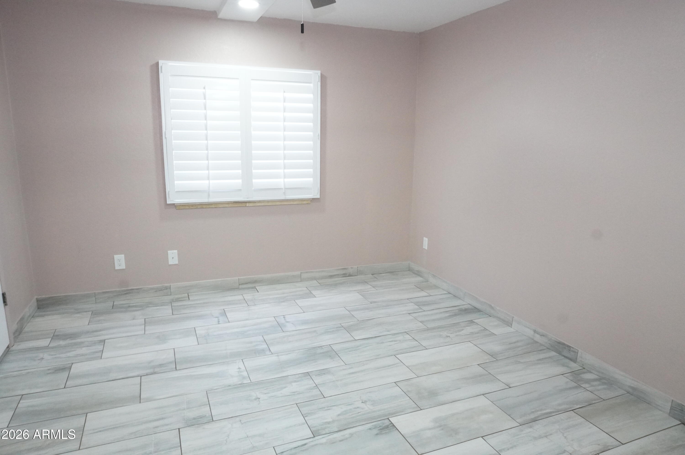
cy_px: 228
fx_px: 456
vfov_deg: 53.0
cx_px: 342
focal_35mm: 24
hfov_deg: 73.8
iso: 5000
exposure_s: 1/30
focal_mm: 16
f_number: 11
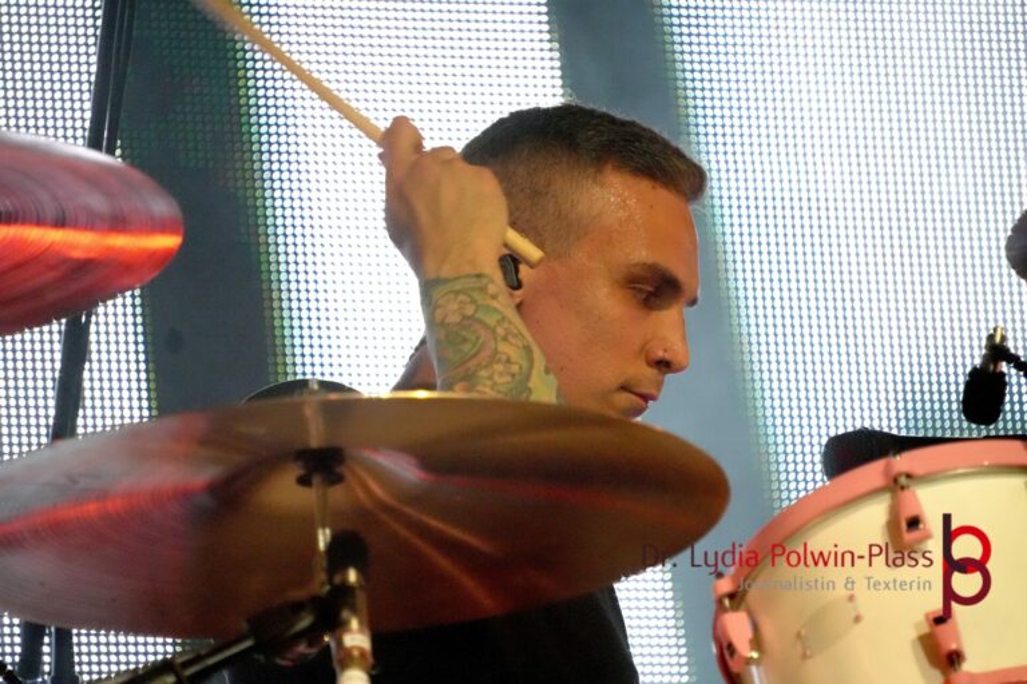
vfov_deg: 3.9
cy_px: 342
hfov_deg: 5.8
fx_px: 10098
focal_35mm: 354
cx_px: 514
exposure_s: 1/400
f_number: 6.3
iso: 6400
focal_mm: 236
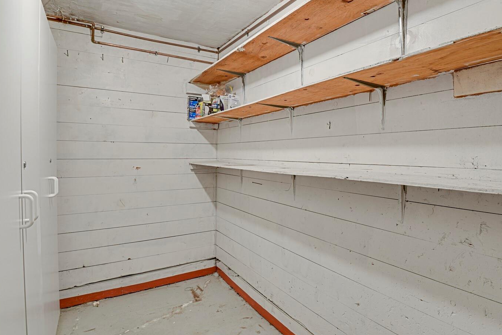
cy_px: 149
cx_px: 290
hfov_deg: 83.4
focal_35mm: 20
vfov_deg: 61.8
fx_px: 279
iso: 250
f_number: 8
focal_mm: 17
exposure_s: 15
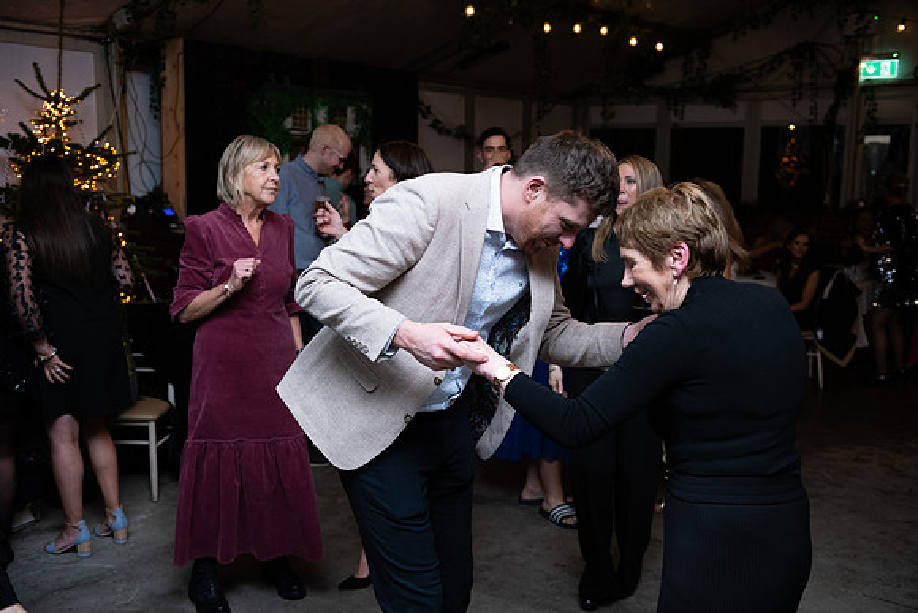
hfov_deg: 50.7
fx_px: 969
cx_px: 459
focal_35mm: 38
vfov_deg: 35.1
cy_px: 306
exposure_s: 1/160
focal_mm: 38
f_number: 3.5
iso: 800
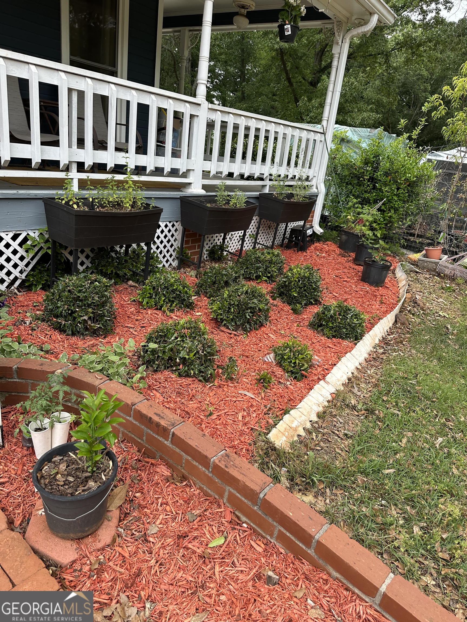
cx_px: 234
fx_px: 432
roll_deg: -4.2
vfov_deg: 71.6
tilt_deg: -20.1
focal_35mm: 24
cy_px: 311
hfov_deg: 56.8
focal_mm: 6.86
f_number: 1.78
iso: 80
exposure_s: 1/773
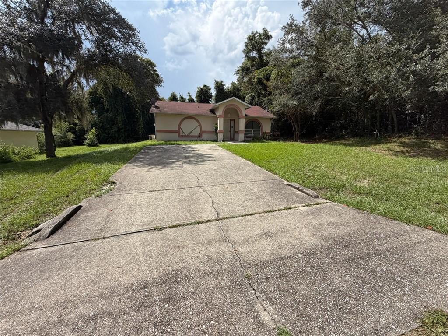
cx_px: 224
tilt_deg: -3.9
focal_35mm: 14
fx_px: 181
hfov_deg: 102.1
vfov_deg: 85.7
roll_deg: -1.2
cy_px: 168
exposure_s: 1/901
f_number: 2.2
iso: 20
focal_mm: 2.22
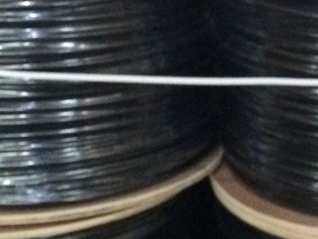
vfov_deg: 13.0
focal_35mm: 113
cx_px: 371
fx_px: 1038
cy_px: 28
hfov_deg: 16.7
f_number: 2.2
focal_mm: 4.15
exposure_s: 1/17
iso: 1250
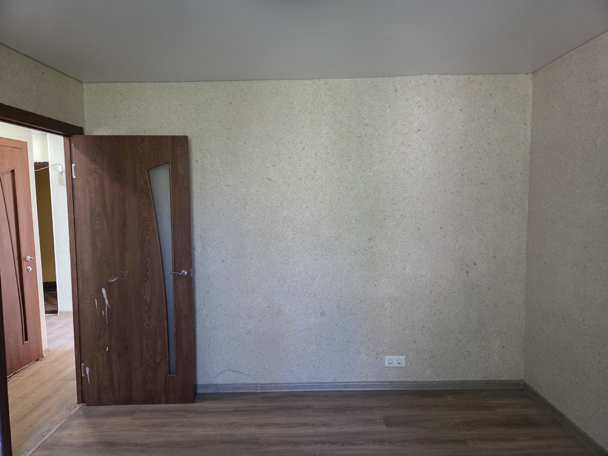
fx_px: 404
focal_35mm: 23
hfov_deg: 73.9
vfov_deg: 58.9
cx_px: 304
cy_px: 228
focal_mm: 5.4
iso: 640
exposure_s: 1/100
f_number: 1.8
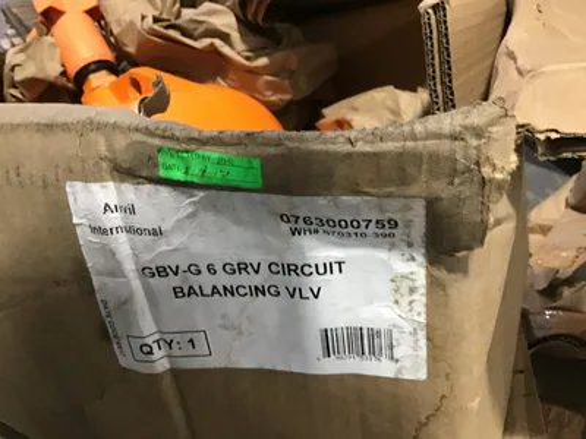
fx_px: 525
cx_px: 293
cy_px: 220
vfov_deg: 45.4
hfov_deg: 58.4
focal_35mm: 31
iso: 200
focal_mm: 3.3
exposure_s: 1/20
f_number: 2.4
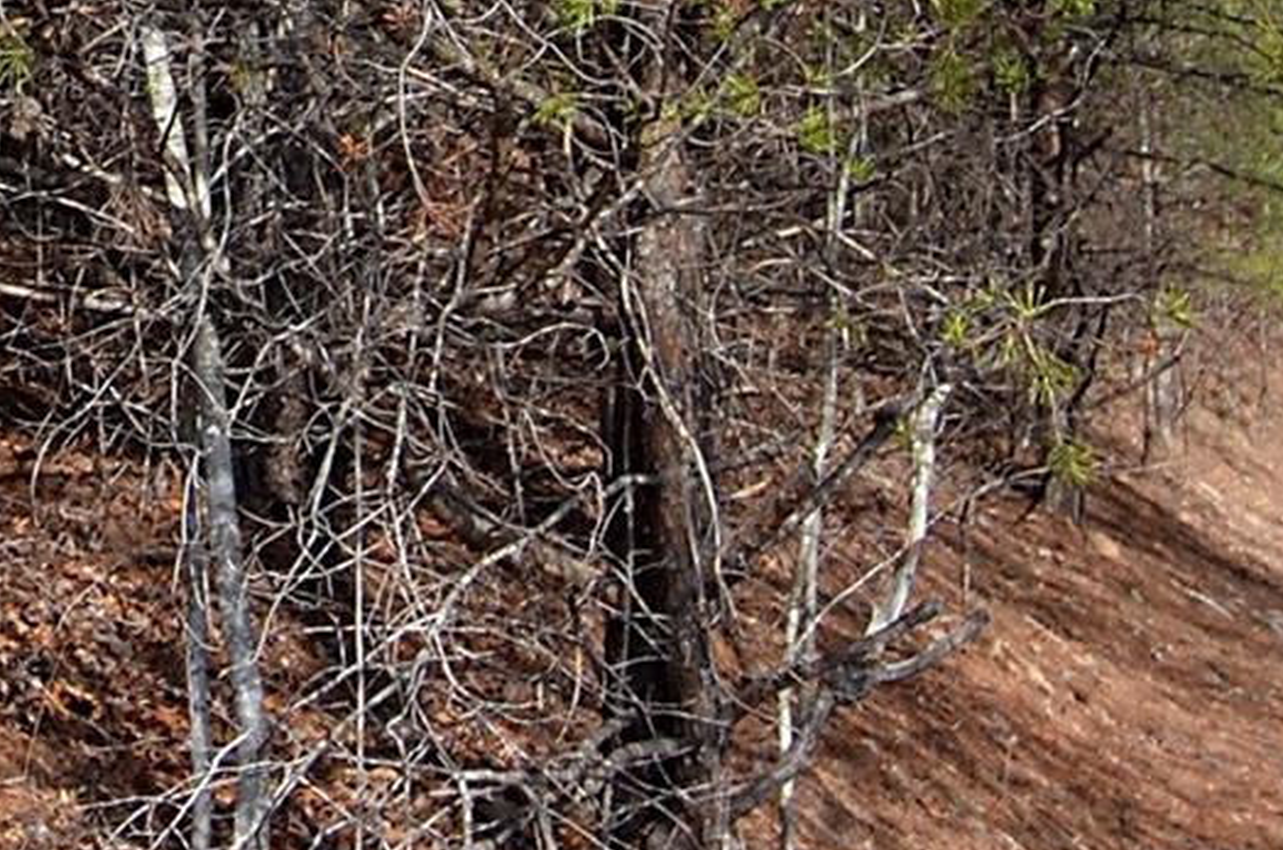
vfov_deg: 10.2
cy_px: -480
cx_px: -416
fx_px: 4588
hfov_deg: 15.1
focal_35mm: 129
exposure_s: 1/250
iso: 160
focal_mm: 22
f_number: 8
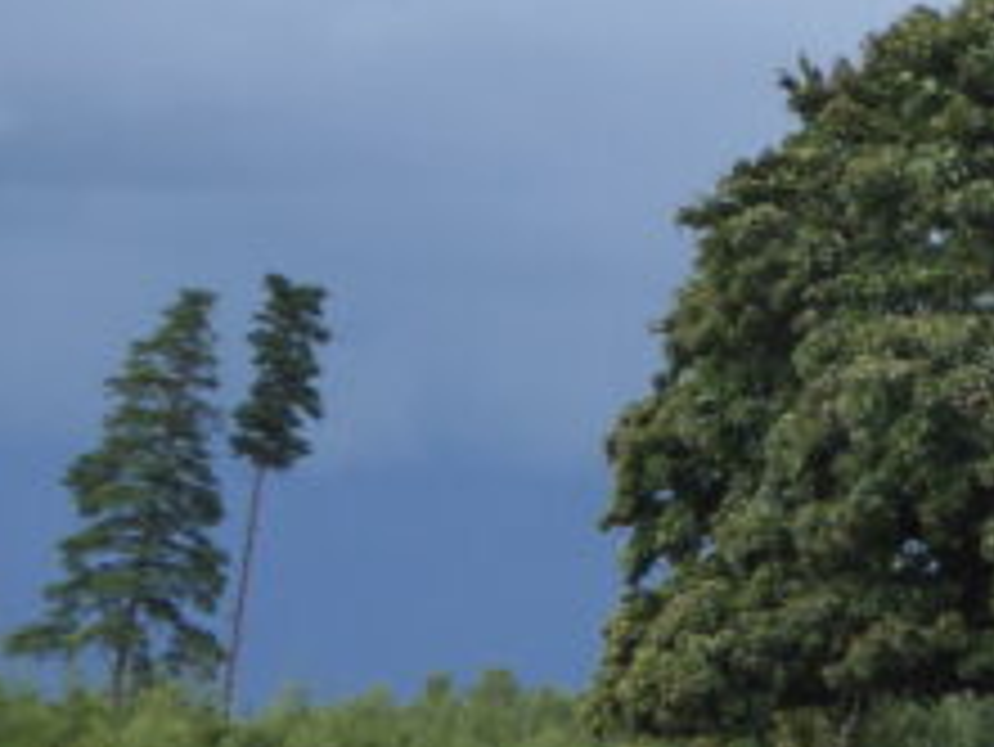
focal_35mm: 286
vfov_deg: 5.2
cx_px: 1579
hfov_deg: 6.8
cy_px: 400
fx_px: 8217
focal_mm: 13.2
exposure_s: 1/250
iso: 160
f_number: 4.6
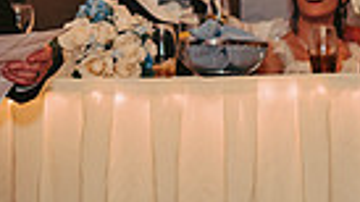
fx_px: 2472
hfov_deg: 8.3
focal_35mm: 259
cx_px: 14
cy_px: -55
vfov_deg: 4.7
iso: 800
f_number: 2.5
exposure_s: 1/125
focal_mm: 50
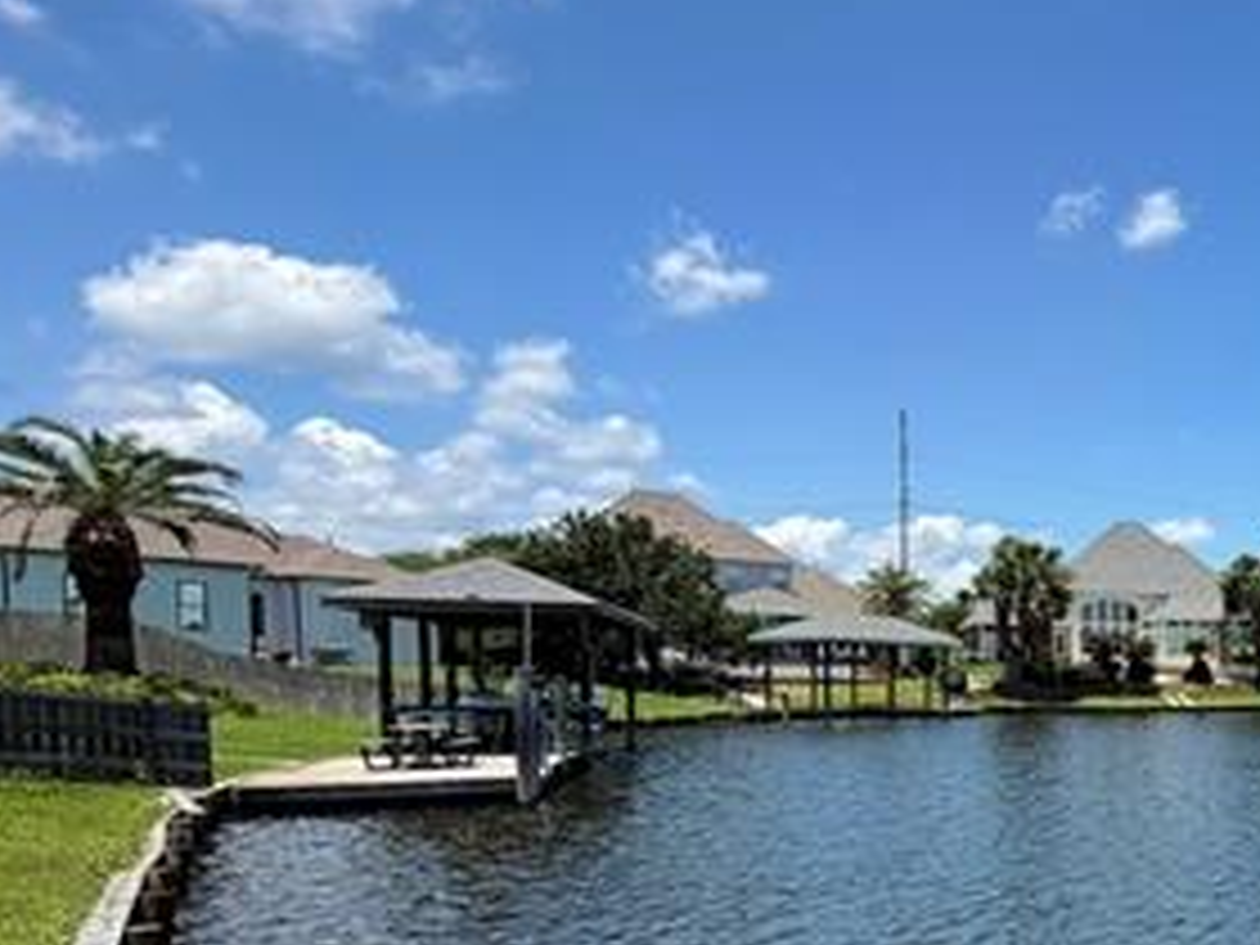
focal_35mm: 32
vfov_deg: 42.5
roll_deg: +0.2
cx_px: 1395
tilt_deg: -2.2
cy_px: 734
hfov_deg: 43.5
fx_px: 1165
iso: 20
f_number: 2.2
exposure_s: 1/770
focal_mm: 2.22
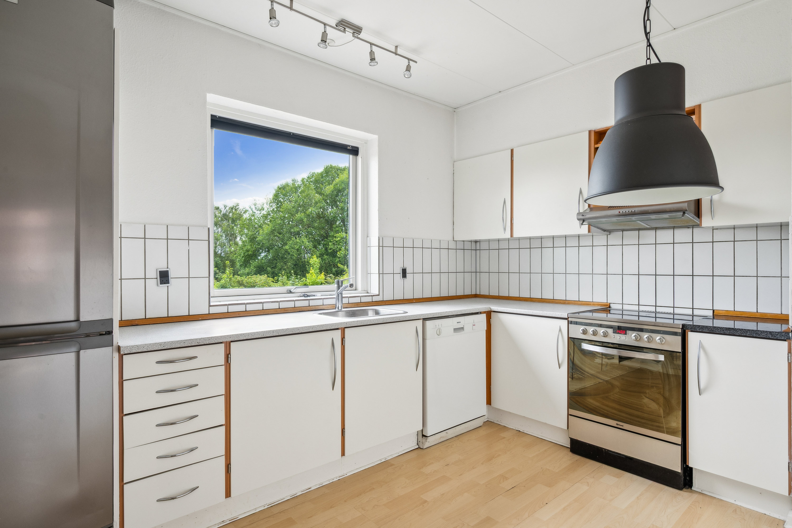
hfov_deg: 86.9
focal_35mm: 19
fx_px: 418
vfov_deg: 64.6
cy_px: 264
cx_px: 396
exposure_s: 1/60
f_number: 9
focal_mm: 19
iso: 640
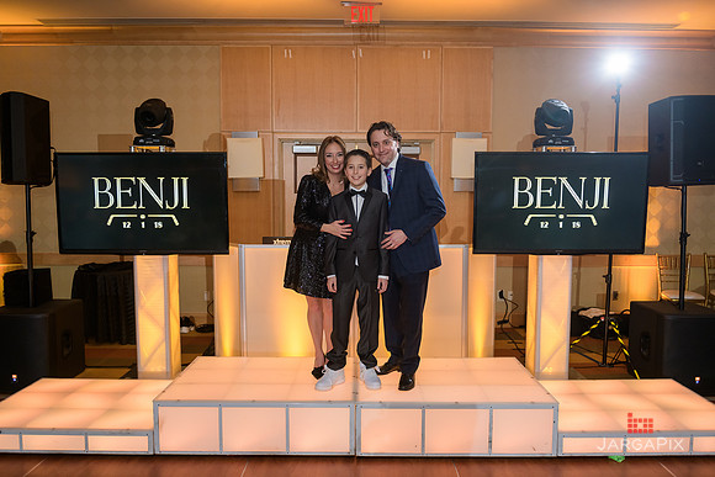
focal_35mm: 27
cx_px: 358
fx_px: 536
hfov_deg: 67.4
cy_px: 238
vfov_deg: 48.0
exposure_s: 1/125
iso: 1250
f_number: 3.2
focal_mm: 27
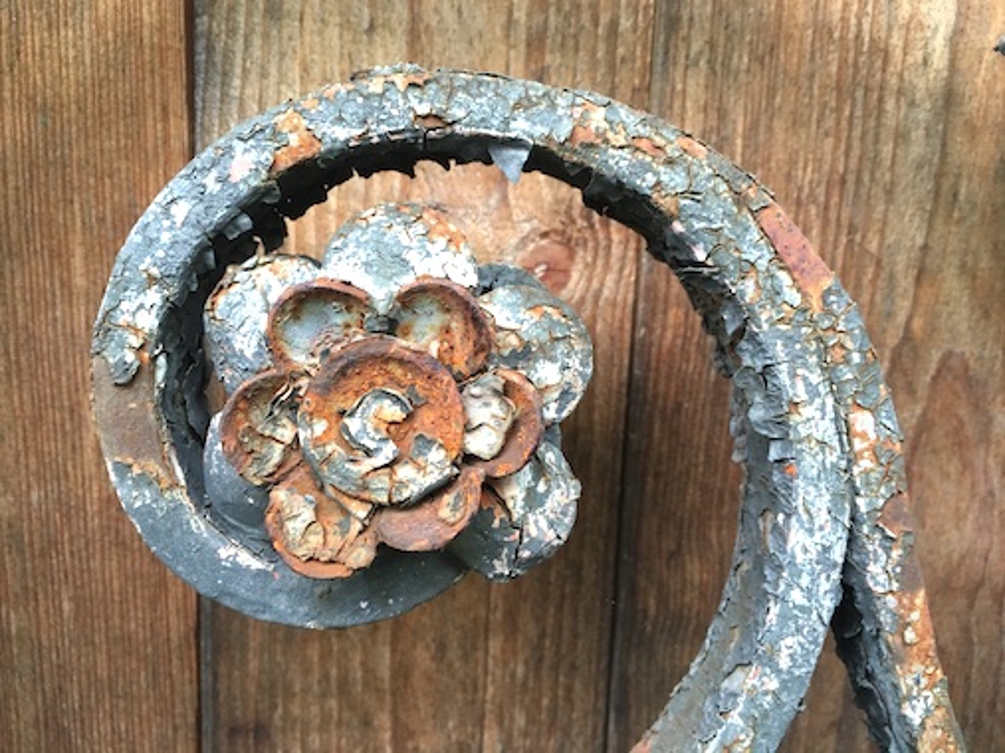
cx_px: 502
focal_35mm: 29
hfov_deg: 61.7
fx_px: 842
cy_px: 376
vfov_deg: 48.2
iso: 125
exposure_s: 1/33
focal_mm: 4.15
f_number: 2.2
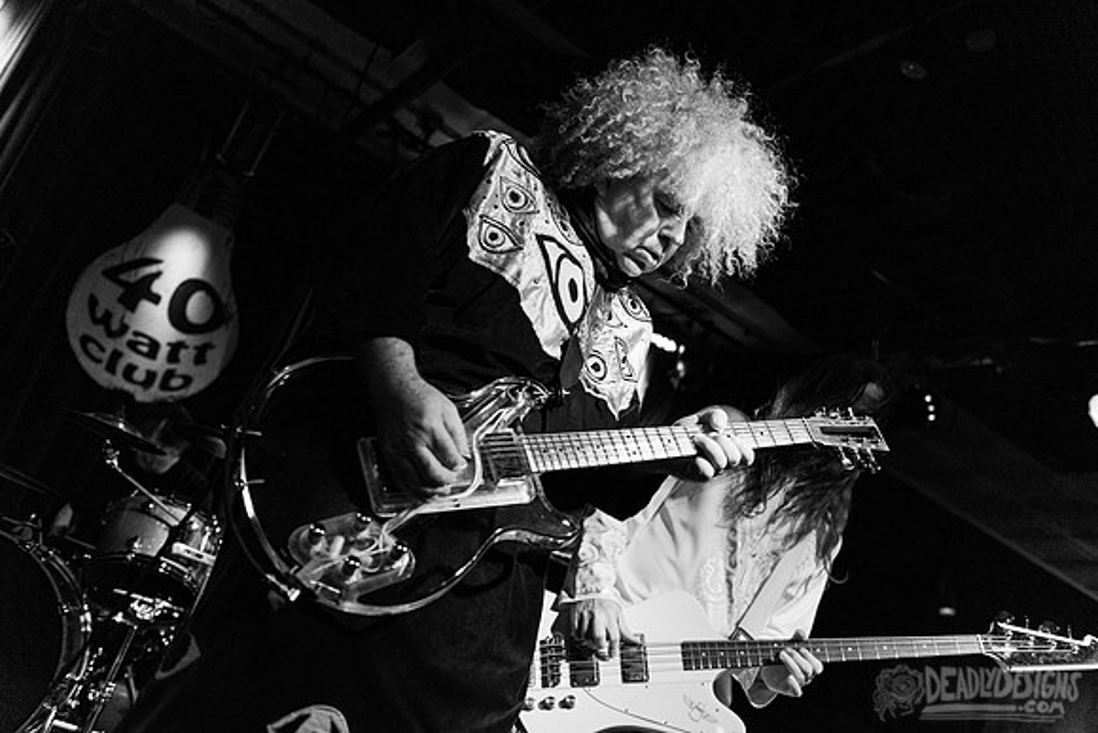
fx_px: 1068
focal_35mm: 35
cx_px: 549
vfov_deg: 37.9
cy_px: 366
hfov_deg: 54.4
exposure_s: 1/200
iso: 3200
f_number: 3.2
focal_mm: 35
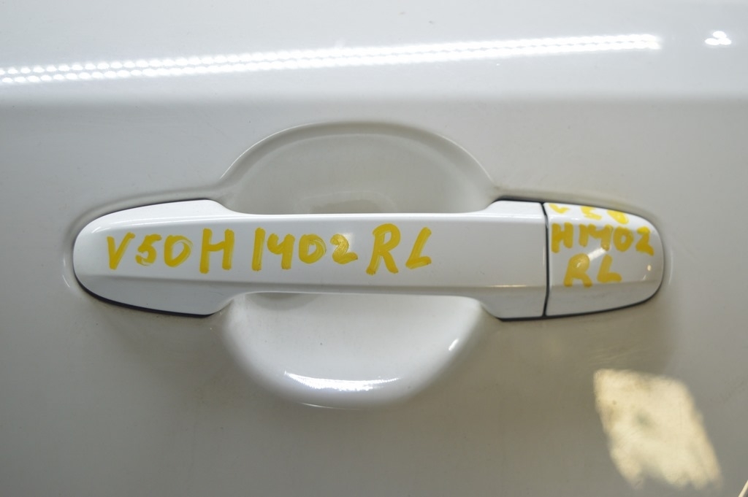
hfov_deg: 41.1
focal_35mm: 48
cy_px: 248
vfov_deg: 28.0
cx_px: 374
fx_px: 997
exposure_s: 1/50
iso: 400
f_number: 4.5
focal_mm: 32
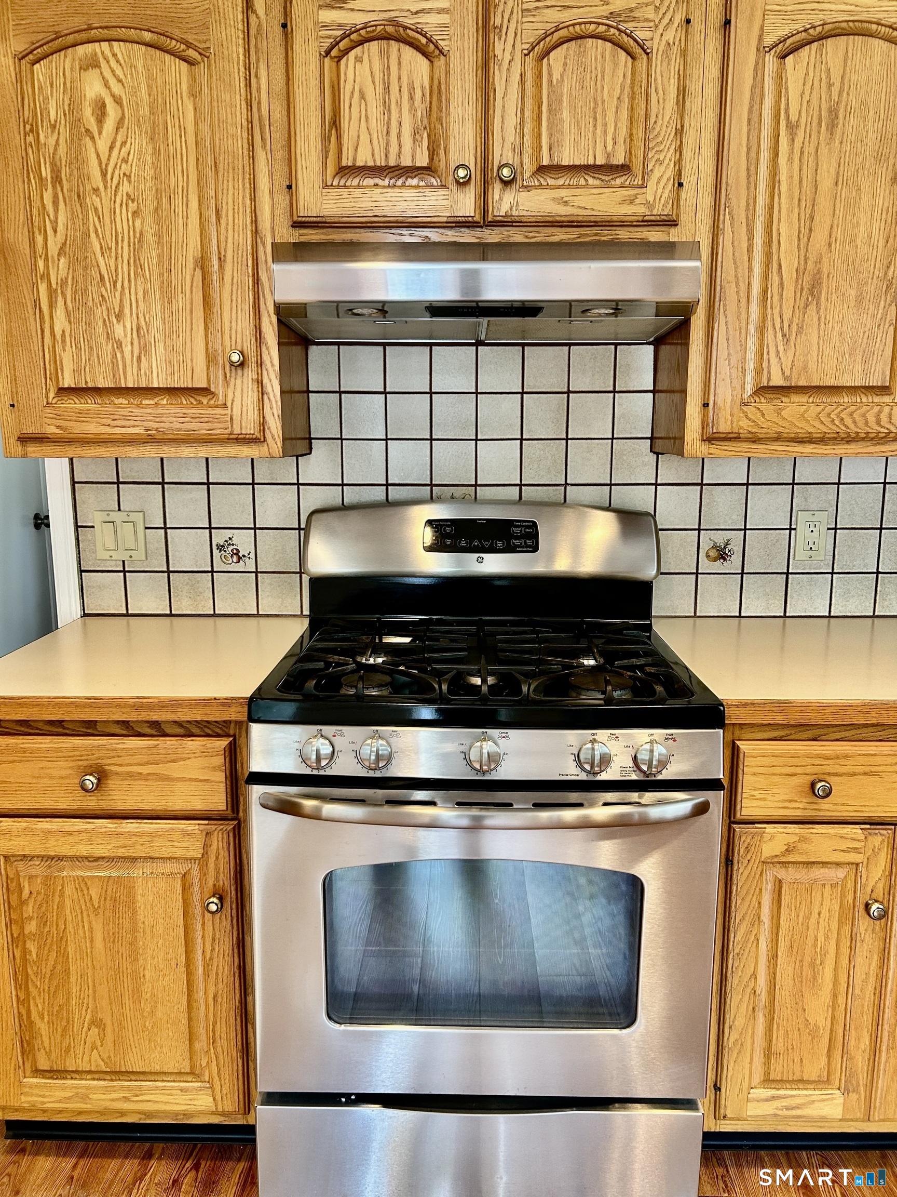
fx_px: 898
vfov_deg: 67.3
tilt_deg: -10.5
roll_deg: -0.1
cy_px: 598
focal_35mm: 26
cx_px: 448
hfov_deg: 53.1
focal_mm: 5.7
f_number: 1.5
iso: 160
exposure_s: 1/60
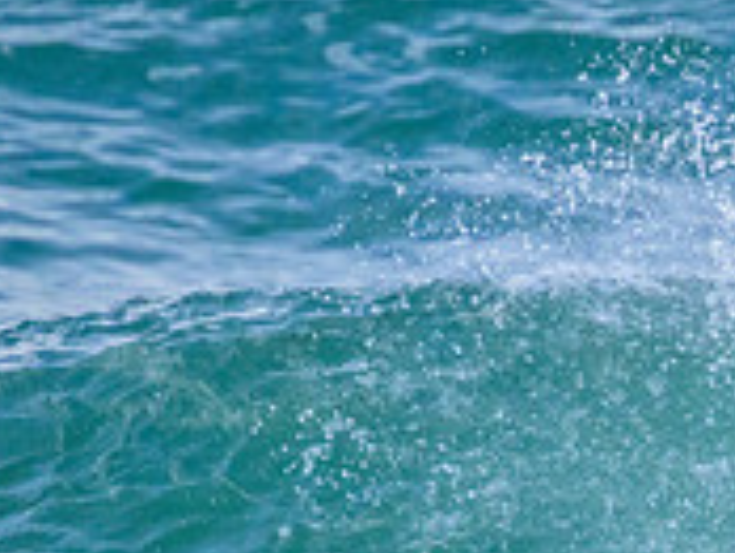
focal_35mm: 2561
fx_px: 54453
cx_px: 997
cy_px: 661
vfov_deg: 0.6
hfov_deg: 0.8
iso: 4000
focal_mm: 800
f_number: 11
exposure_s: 1/1250
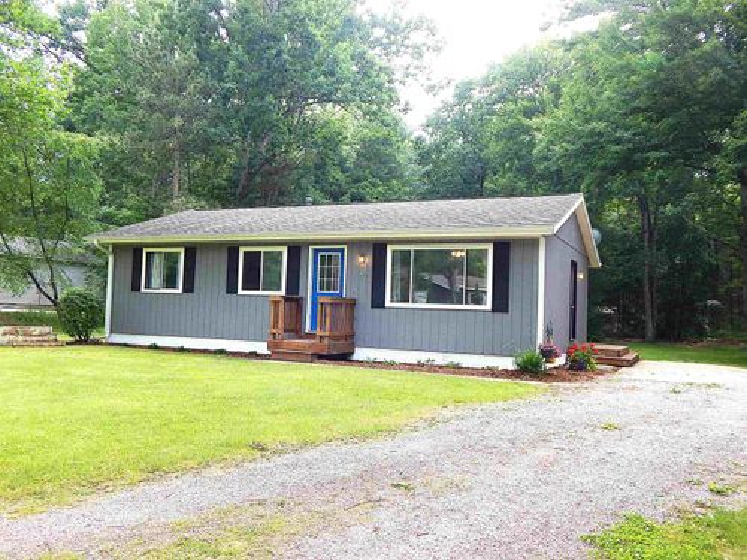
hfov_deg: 58.4
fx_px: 669
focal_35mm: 31
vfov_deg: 45.4
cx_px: 374
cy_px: 280
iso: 125
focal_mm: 5.6
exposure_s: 1/200
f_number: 3.2
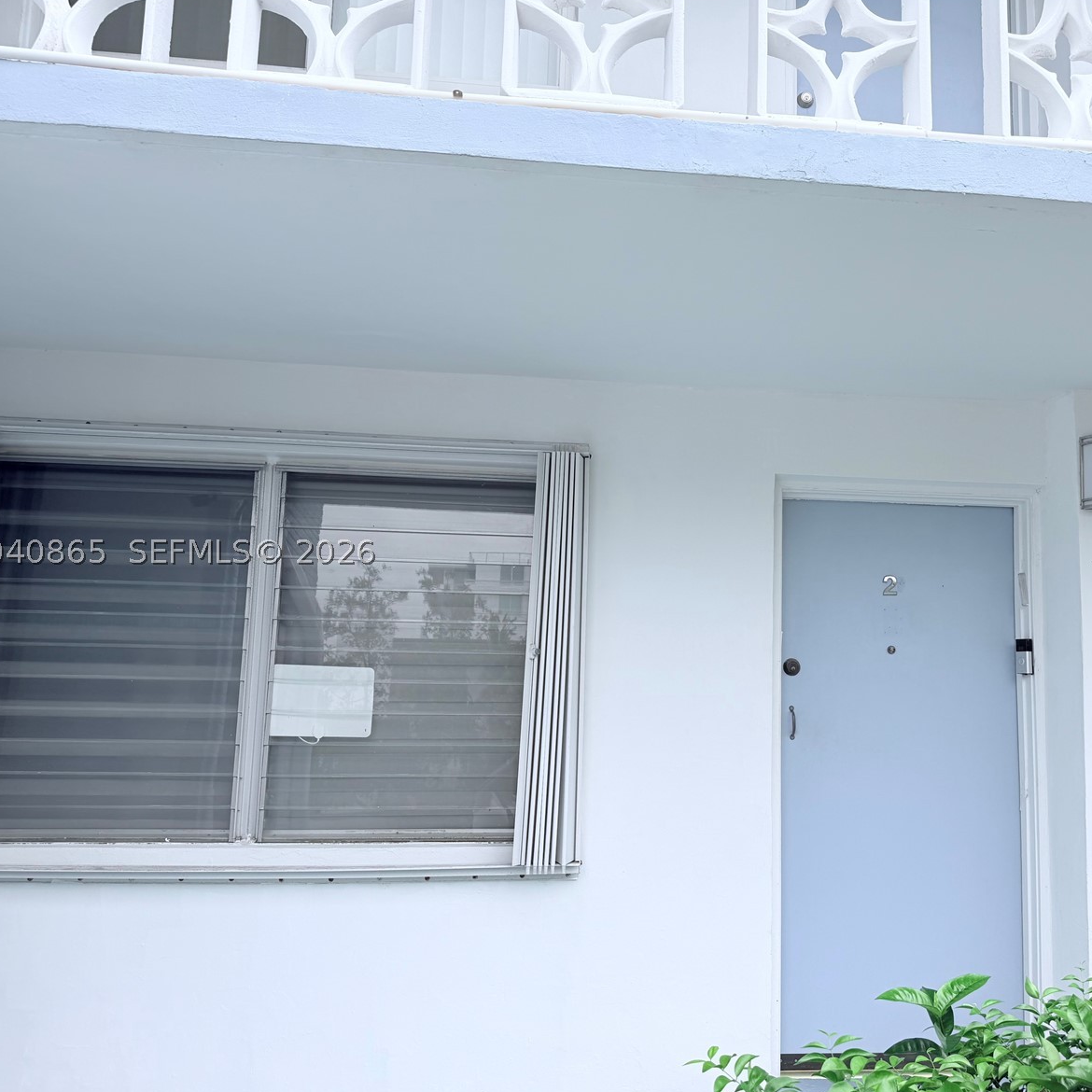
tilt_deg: +5.3
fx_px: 1035
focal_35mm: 29
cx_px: 661
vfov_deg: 55.6
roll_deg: -0.4
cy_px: 552
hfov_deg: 55.2
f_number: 1.78
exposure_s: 1/643
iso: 80
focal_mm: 6.76
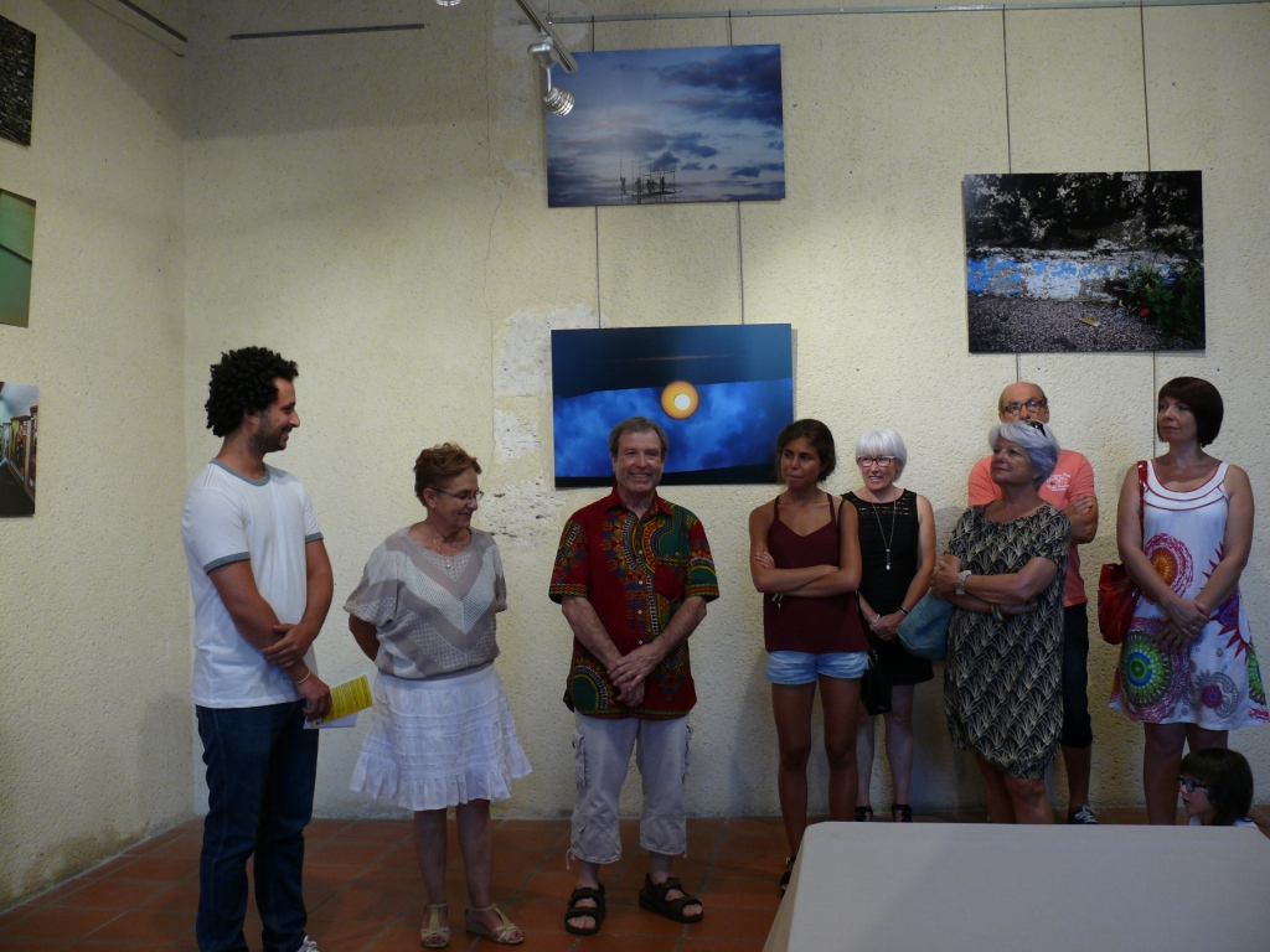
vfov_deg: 39.7
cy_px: 476
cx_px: 635
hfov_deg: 51.4
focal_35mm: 36
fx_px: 1321
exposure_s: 1/30
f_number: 2.8
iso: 125
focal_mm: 7.6
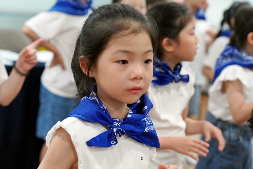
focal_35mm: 70
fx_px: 492
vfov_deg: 19.5
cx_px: 126
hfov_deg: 28.8
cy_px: 84
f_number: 4
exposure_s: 1/160
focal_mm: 70
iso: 2500
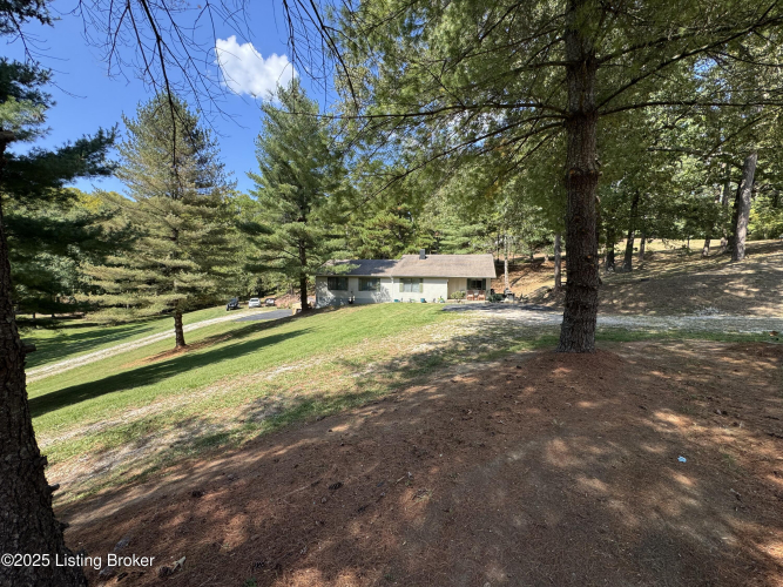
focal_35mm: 14
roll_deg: -0.9
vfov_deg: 85.7
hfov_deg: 102.1
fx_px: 317
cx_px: 392
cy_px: 294
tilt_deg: -2.5
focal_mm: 2.22
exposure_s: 1/605
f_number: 2.2
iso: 40
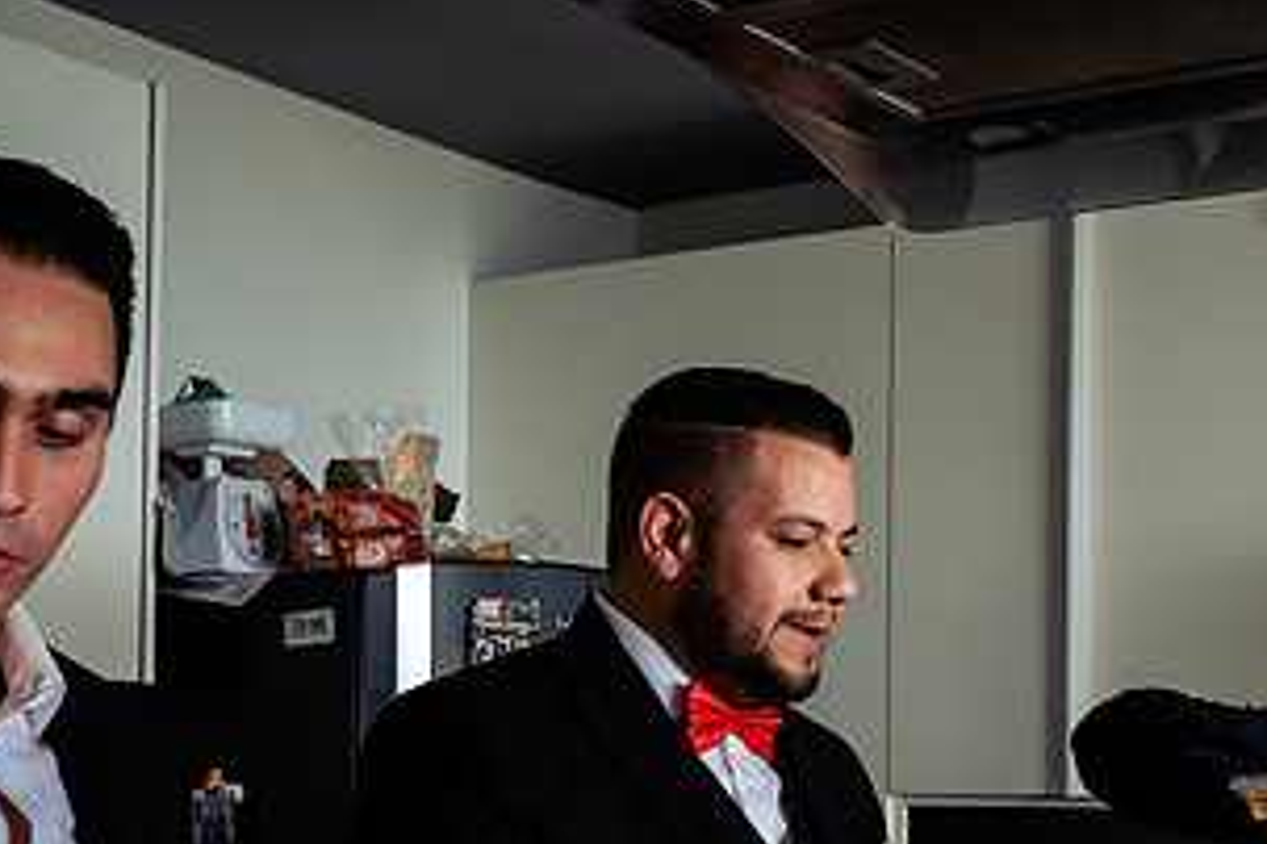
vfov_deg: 19.8
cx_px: 920
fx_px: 2358
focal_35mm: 67
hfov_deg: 29.7
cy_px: 796
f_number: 5
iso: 500
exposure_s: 1/80
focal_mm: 35
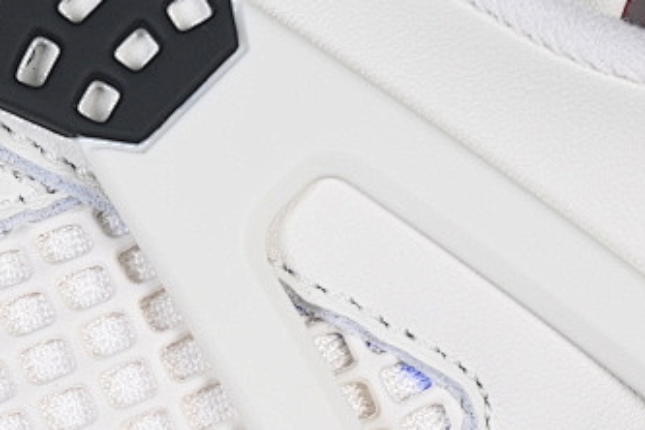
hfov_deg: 8.4
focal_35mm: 243
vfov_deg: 5.6
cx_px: -4
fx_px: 4353
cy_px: 664
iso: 160
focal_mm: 50
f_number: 7.1
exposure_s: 1/80
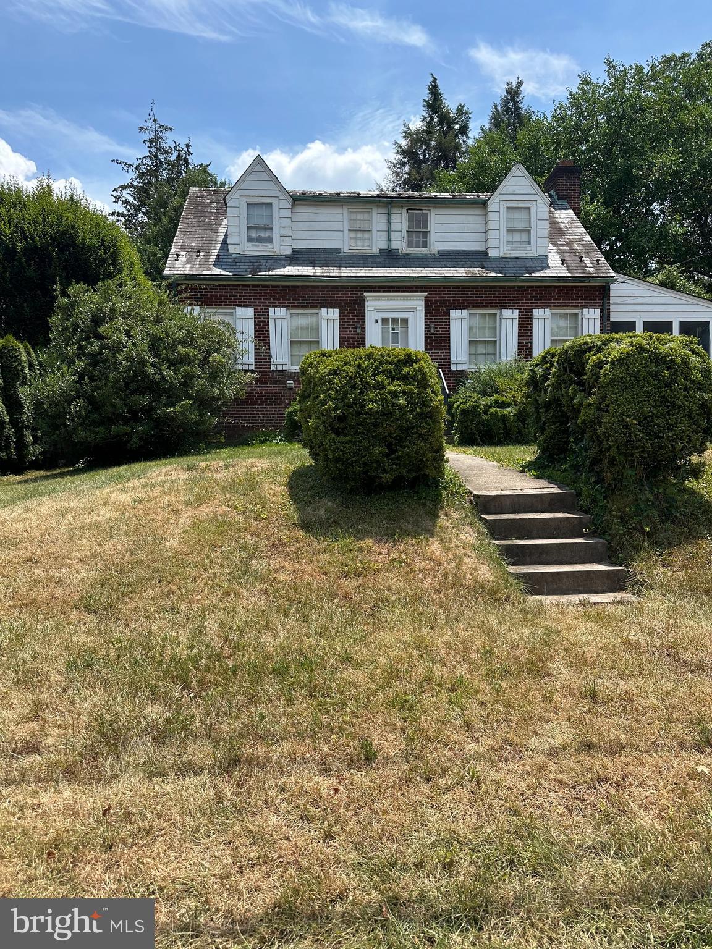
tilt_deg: -2.0
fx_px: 658
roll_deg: -0.5
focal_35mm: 24
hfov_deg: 56.8
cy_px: 474
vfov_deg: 71.6
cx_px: 356
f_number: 1.78
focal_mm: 6.86
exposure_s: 1/3356
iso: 80
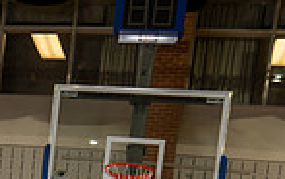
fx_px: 583
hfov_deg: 26.6
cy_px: 432
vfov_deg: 13.1
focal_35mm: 75
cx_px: 29
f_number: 4.5
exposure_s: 1/200
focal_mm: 24
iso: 640
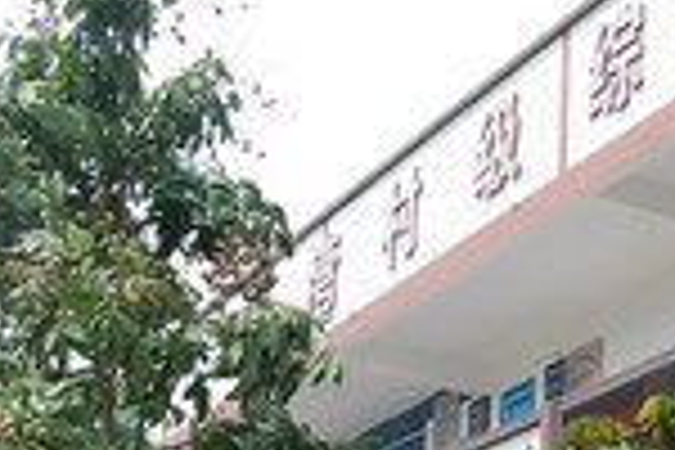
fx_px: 1687
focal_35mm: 90
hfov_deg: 22.4
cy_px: 621
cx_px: 490
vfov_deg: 14.4
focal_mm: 18
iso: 200
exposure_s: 1/250
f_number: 8
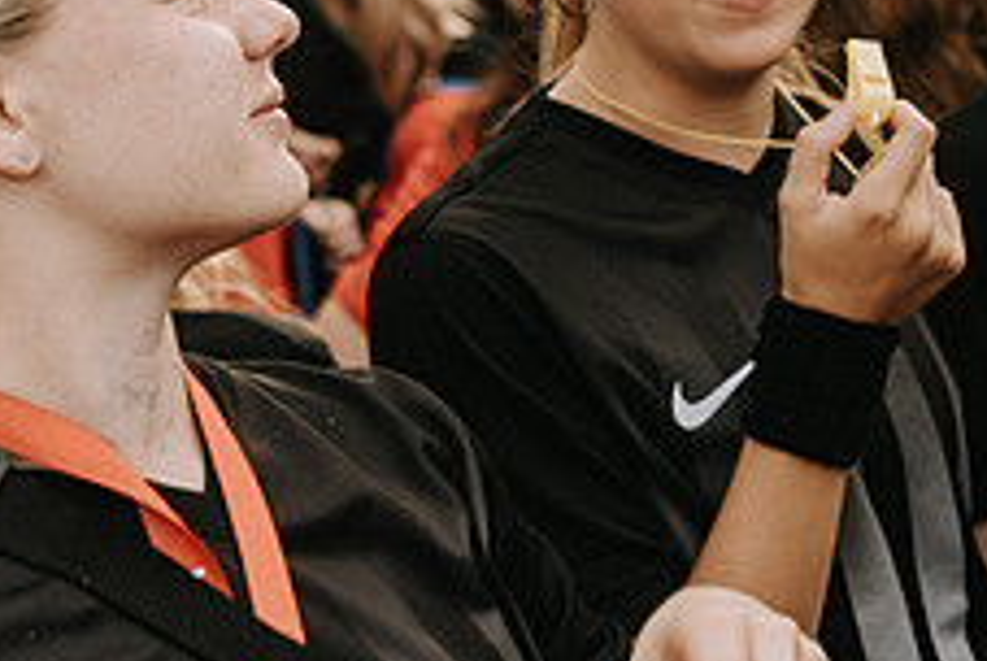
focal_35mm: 74
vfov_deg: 18.0
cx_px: 735
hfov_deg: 27.0
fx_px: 2031
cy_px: 7
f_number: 2.8
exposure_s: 1/400
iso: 140
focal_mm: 29
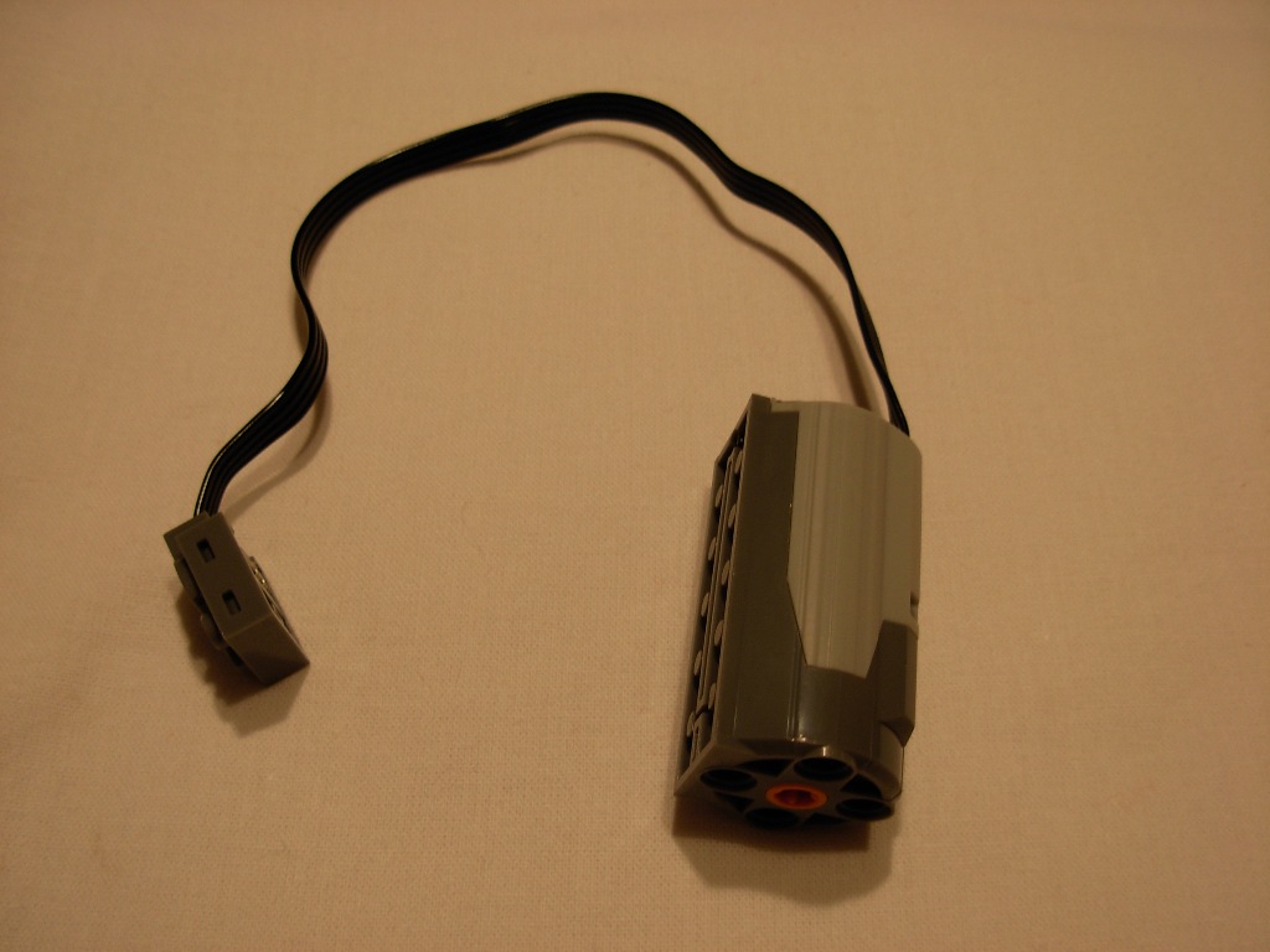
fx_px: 1394
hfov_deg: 49.0
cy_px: 476
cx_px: 635
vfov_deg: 37.7
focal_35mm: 38
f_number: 2.9
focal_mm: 6.3
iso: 79
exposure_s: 1/15.1
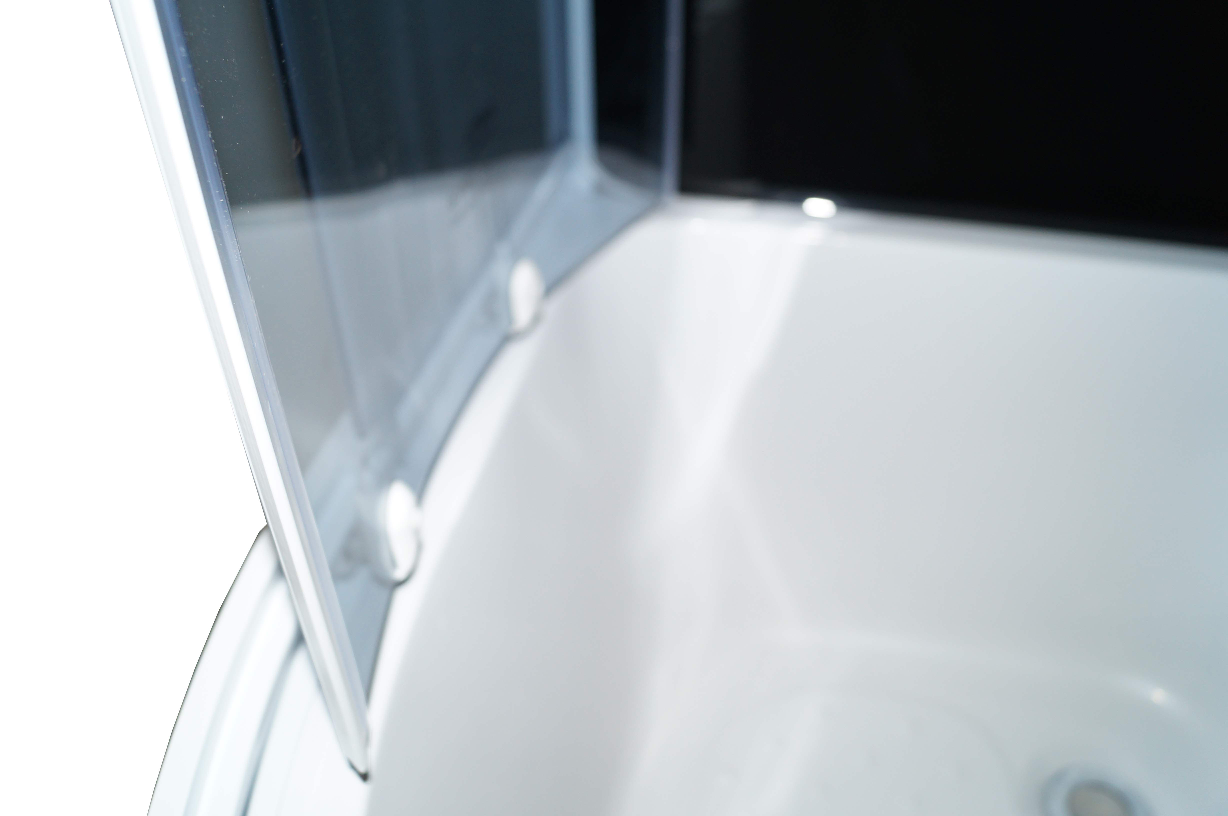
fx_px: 1022
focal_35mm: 30
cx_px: 614
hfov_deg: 62.0
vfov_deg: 43.5
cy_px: 408
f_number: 3.5
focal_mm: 20
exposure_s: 1/160
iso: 400
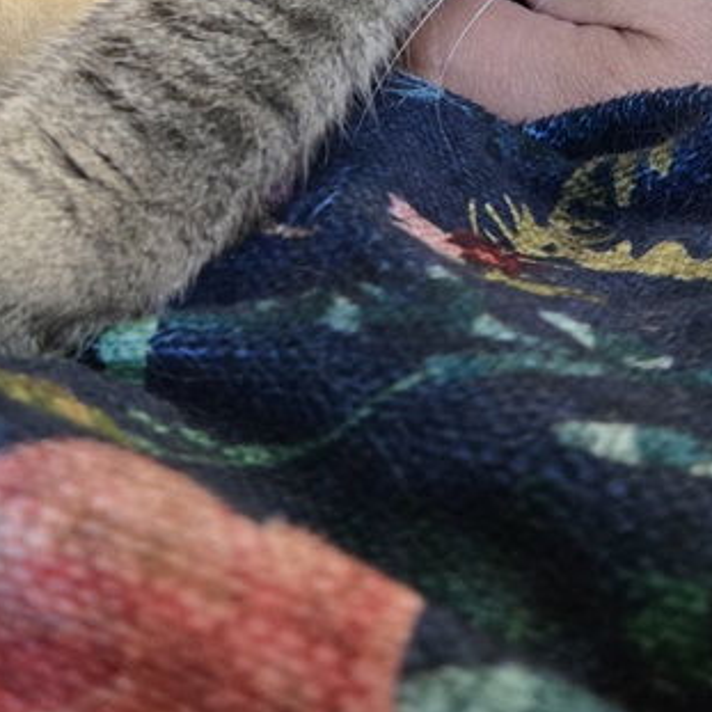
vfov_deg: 23.6
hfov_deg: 25.7
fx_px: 1559
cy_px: -126
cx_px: 389
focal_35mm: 67
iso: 800
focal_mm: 5.4
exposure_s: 1/120
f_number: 1.8
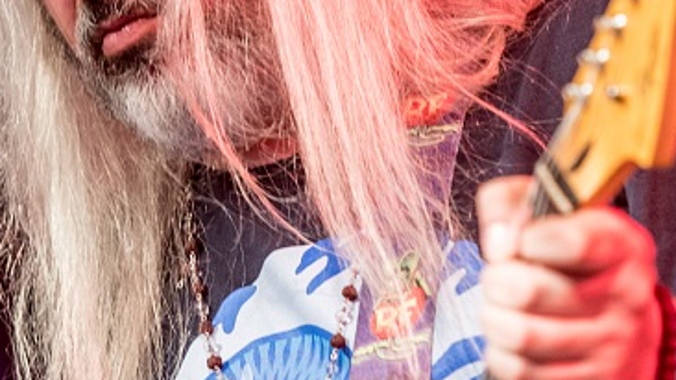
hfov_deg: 4.4
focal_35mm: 494
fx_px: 8856
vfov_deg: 2.5
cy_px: 66
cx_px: 434
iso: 500
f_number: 2.8
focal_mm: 160
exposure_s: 1/100
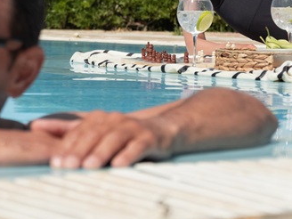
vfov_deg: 9.0
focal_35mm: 161
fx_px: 1358
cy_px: -96
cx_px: 154
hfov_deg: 12.3
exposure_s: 1/4000
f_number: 4.5
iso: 400
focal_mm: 55.5
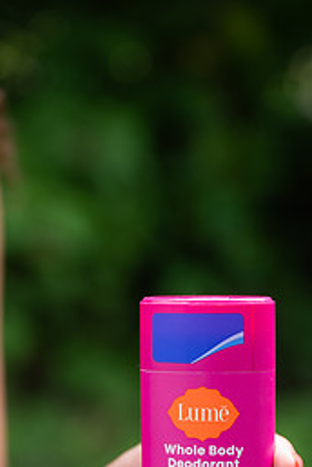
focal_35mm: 122
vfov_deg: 16.7
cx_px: 208
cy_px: 319
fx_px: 1586
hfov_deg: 11.2
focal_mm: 70
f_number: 3.5
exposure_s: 1/200
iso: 125
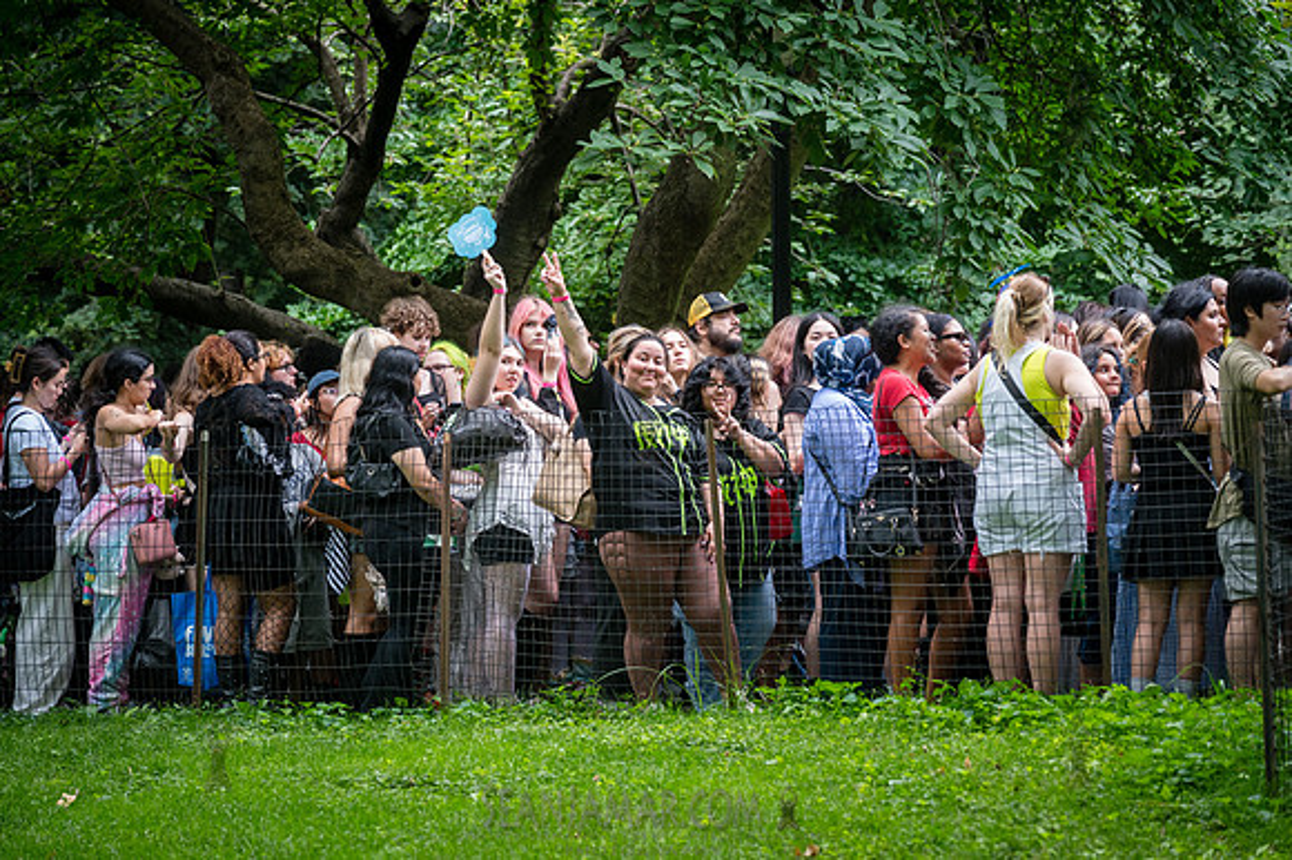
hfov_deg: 16.7
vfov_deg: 11.1
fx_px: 4412
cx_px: 646
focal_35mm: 123
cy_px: 430
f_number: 4.5
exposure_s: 1/160
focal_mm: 123
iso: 1250
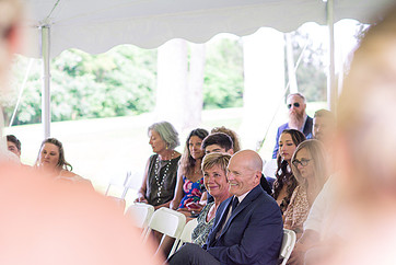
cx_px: 177
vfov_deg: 10.1
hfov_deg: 15.1
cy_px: 159
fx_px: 1497
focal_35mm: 136
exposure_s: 1/250
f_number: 3.2
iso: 500
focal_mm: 85
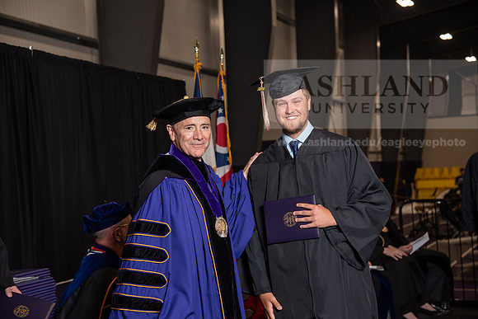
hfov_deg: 28.8
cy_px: 160
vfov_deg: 19.5
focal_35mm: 70
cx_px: 239
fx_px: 930
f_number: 5
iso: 1000
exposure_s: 1/200
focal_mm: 70
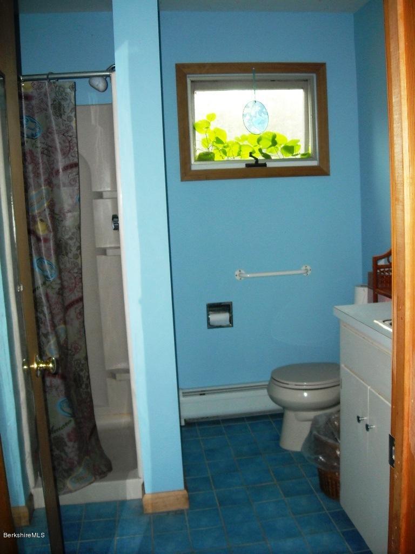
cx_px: 208
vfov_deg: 52.6
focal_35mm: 35
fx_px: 559
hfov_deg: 40.7
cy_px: 277
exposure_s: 1/60
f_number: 2.8
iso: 200
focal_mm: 5.7
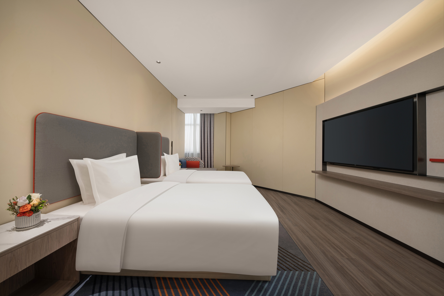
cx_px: 222
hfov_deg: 112.6
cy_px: 148
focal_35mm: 12
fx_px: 148
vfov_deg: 90.0
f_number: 10
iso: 200
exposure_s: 1/4
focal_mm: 12
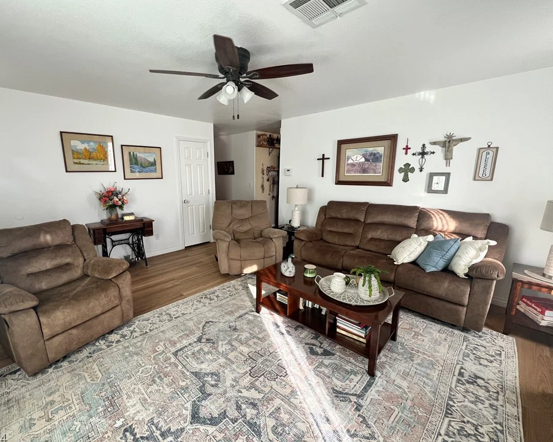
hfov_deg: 100.4
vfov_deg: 88.0
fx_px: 229
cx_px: 251
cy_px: 223
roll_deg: -0.1
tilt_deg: -12.0
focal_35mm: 14
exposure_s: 1/99
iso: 160
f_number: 1.8
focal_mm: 1.57
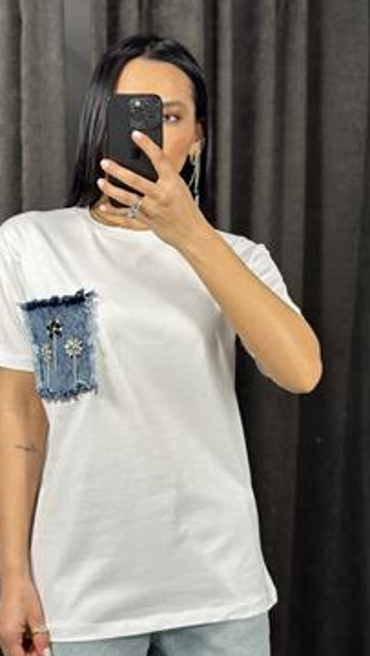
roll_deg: -0.8
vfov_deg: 34.9
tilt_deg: -25.2
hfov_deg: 20.1
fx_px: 1045
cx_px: 168
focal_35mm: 60
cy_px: 340
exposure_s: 1/100
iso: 80
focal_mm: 6.86
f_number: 1.78
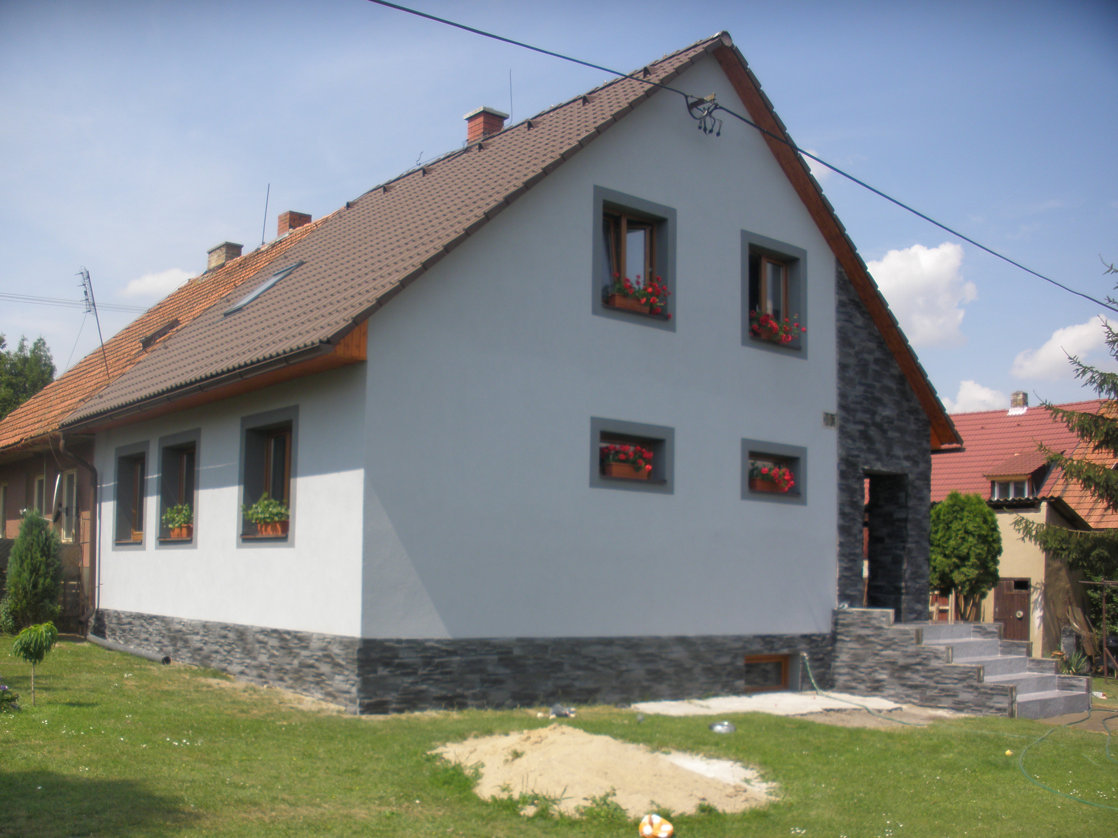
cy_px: 419
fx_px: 1163
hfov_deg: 51.4
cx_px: 559
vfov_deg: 39.7
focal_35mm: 36
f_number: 3.5
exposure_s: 1/500
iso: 64
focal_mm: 6.3
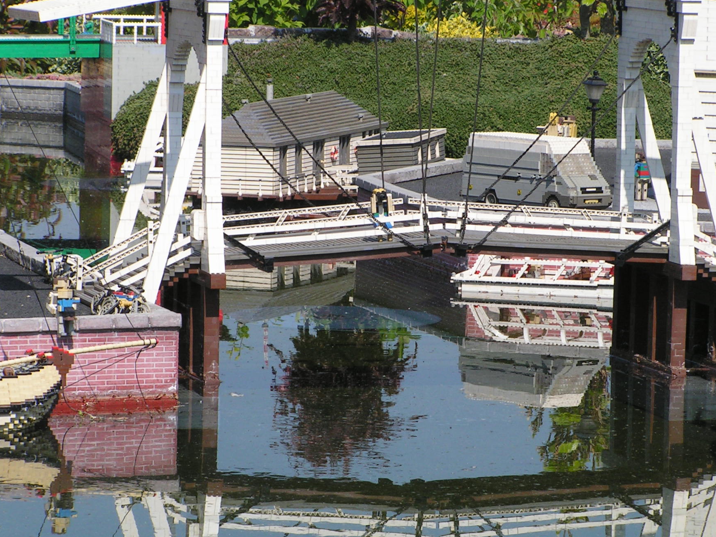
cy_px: 221
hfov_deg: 8.5
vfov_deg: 6.4
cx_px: 424
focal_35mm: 232
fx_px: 4798
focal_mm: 29.6
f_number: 5.6
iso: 50
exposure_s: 1/320
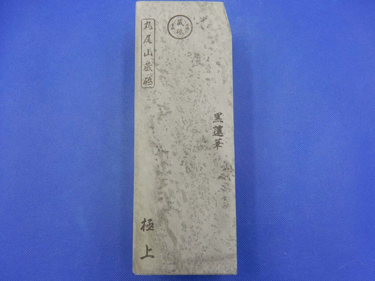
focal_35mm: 25
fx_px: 271
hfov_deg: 69.4
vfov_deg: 54.9
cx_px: 188
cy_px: 140
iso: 125
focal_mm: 4.5
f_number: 3.7
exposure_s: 1/80
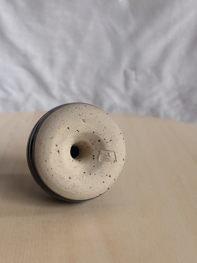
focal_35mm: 52
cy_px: 132
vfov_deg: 36.8
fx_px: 395
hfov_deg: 28.0
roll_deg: -2.6
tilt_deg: -18.0
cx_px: 98
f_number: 1.6
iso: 50
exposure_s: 1/102
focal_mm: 5.96
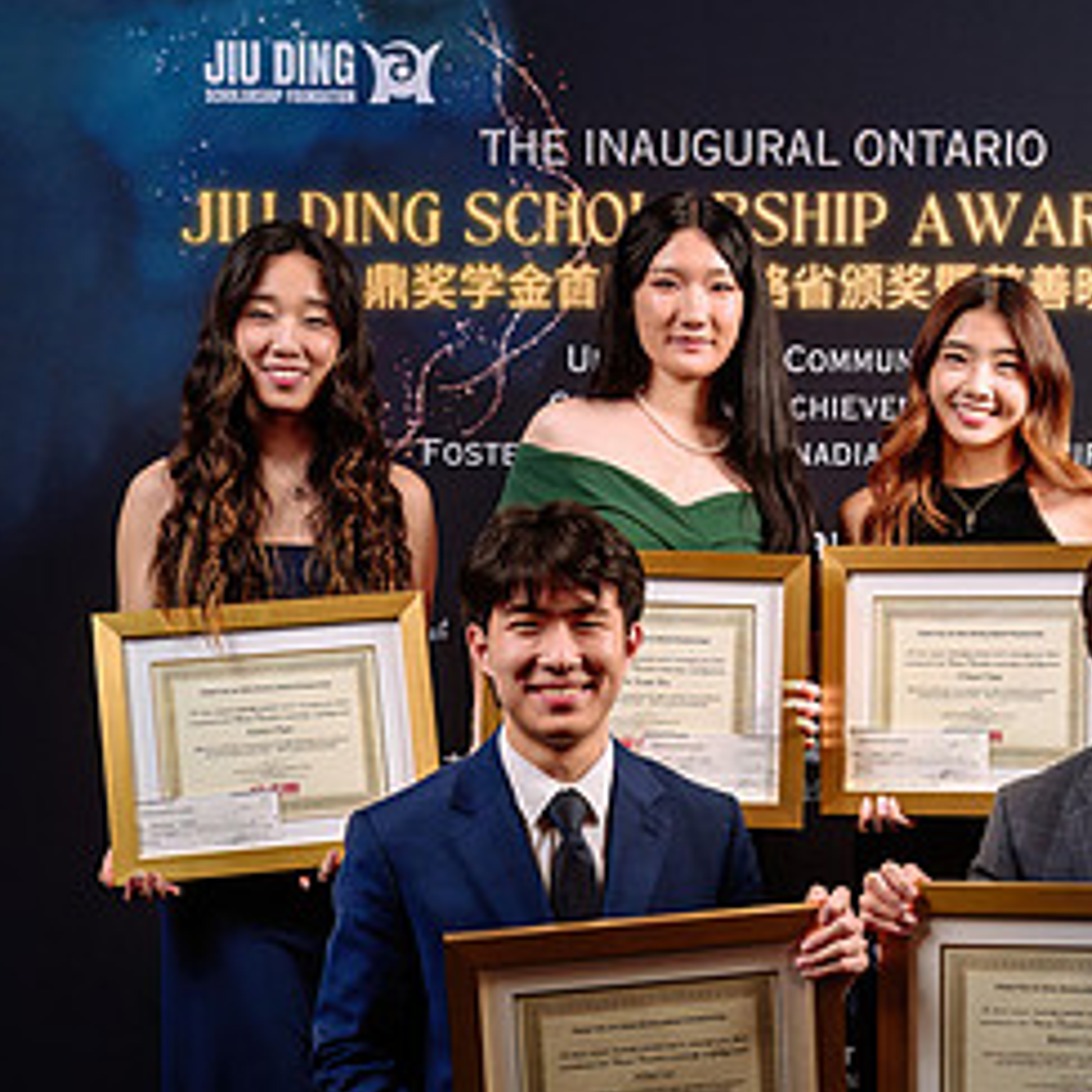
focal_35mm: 67
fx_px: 2391
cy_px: 853
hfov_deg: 25.3
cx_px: 868
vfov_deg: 25.3
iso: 500
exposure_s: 1/200
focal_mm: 32.5
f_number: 5
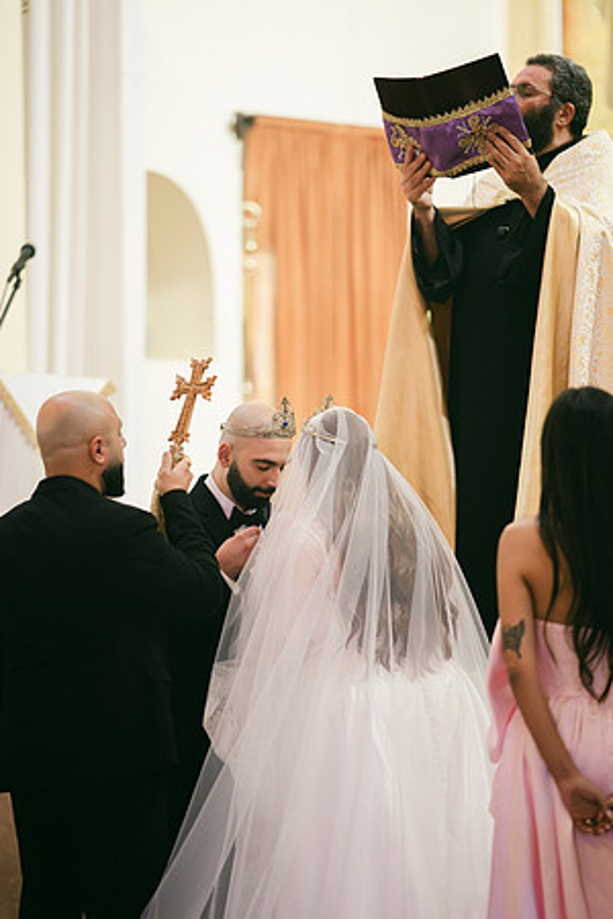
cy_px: 460
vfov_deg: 19.5
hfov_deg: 13.0
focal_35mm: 105
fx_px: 2682
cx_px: 306
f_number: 1.4
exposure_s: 1/200
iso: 800
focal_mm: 105
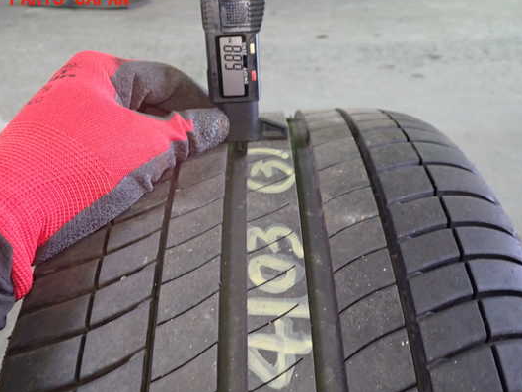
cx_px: 246
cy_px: 208
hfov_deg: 53.9
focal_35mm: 34
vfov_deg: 41.8
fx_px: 513
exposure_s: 1/30
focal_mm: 5.4
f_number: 2.3
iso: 640
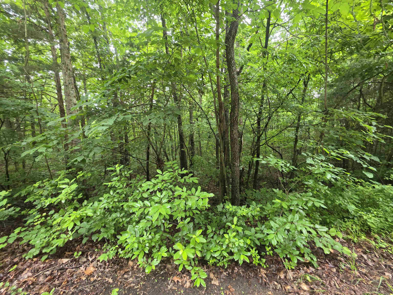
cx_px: 196
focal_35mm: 13
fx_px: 148
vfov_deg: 89.9
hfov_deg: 106.2
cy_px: 148
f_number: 1.9
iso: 200
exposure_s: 1/60
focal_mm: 2.2
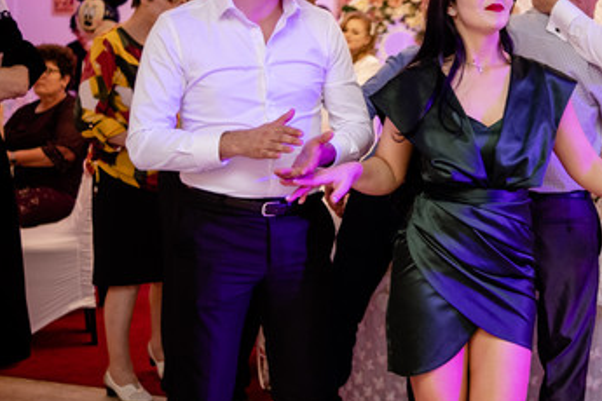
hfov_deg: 30.2
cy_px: 170
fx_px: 1087
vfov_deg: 20.9
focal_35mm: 65
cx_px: 487
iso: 800
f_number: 1.4
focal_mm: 23
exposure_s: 1/200
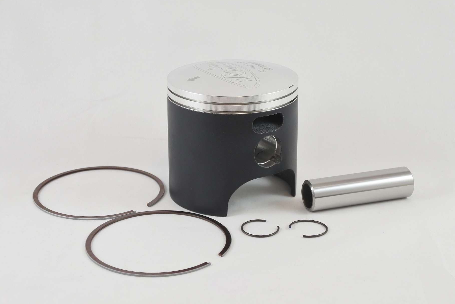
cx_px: 232
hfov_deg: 40.3
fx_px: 619
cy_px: 152
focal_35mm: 49
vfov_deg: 27.5
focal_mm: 18
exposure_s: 1/125
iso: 400
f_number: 4.5
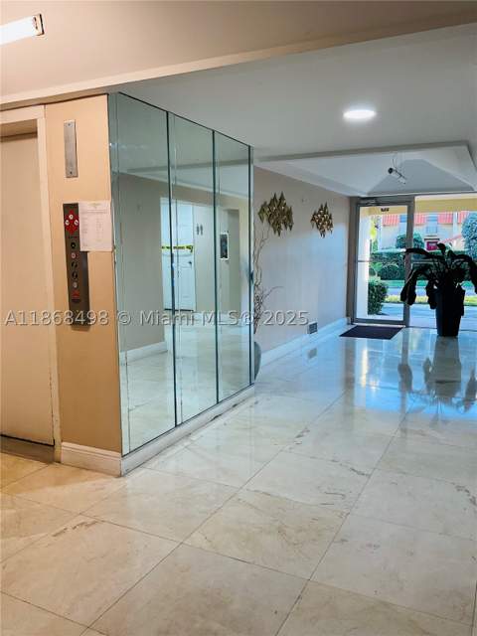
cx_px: 238
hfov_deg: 48.2
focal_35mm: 29
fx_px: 533
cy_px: 318
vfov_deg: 61.7
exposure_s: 1/60
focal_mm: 3
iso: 40
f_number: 1.8
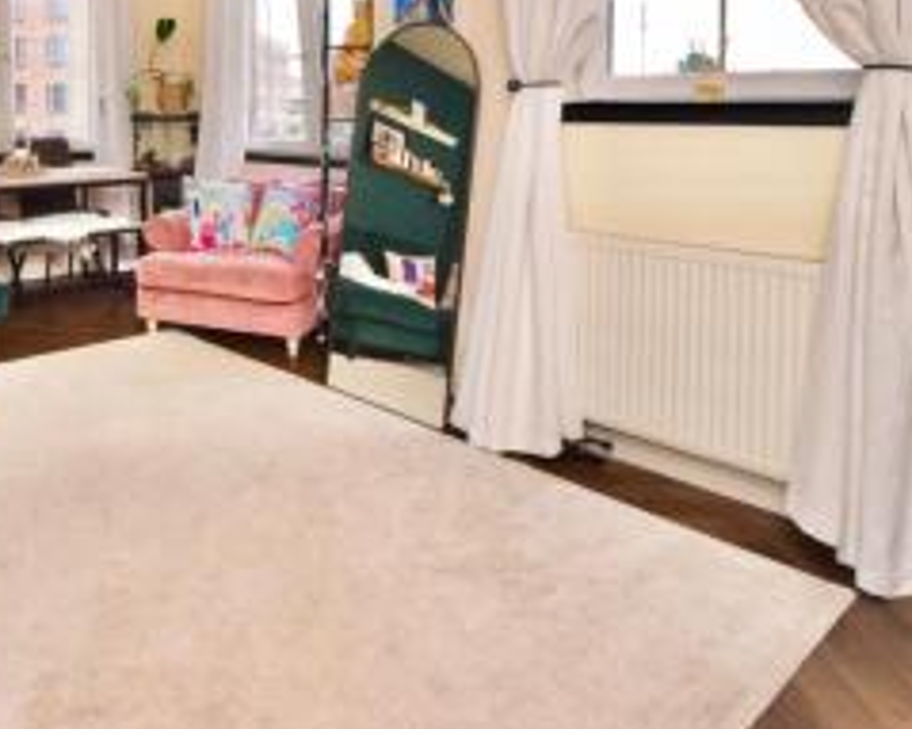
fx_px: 755
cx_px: 244
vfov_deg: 48.3
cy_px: 135
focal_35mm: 28
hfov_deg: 59.4
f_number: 9
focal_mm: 10
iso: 800
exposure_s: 1/80
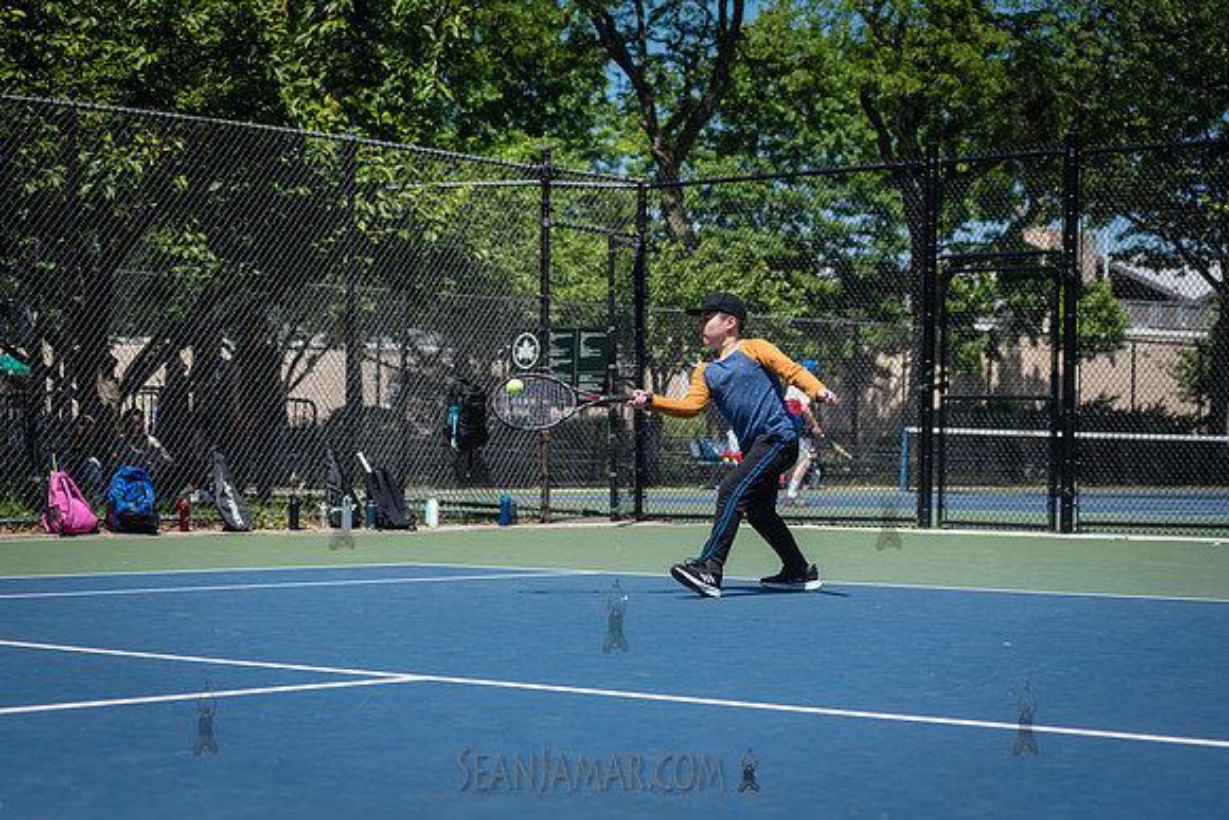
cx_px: 614
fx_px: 2732
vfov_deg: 17.1
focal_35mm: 80
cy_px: 410
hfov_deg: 25.4
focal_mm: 80
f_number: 4.5
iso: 200
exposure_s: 1/1250
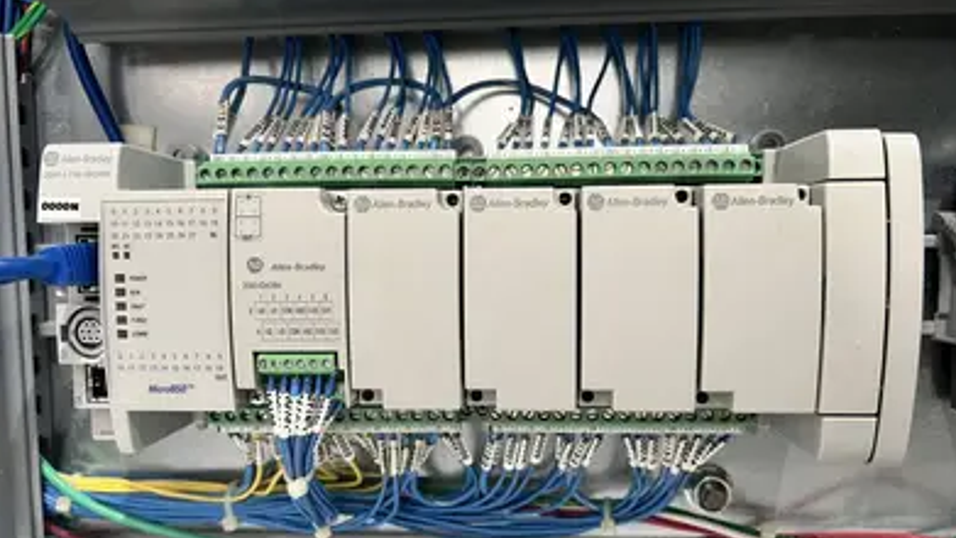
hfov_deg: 66.1
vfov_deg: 40.1
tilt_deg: -6.2
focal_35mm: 29
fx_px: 735
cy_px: 306
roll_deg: -0.2
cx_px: 482
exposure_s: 1/72
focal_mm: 5.7
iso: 125
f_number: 1.5
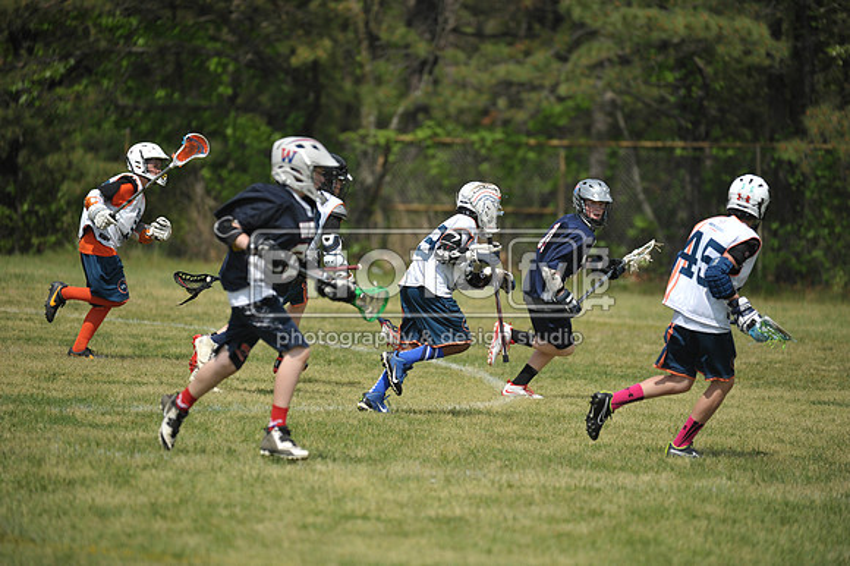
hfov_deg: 7.1
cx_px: 425
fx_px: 6843
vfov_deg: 4.7
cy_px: 283
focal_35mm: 290
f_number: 4
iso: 640
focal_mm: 290
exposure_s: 1/5000
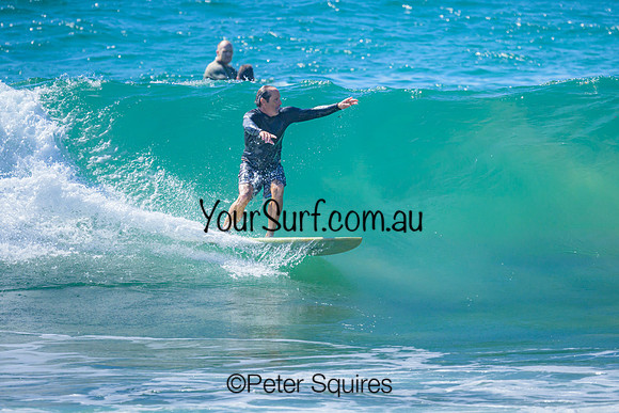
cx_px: 317
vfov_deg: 1.2
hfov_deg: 1.9
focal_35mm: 1101
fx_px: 18932
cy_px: 145
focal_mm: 800
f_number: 6.3
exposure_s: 1/3200
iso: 450
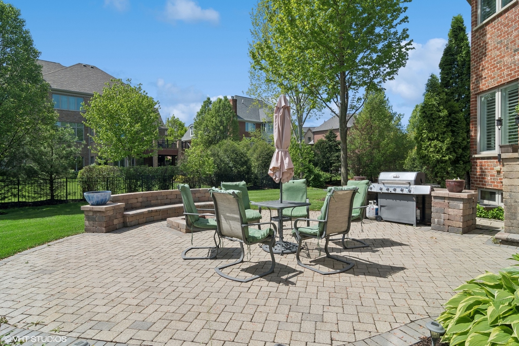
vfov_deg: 67.4
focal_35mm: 18
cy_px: 173
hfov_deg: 90.0
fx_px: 259
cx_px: 260
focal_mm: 12
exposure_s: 1/160
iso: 100
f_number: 9
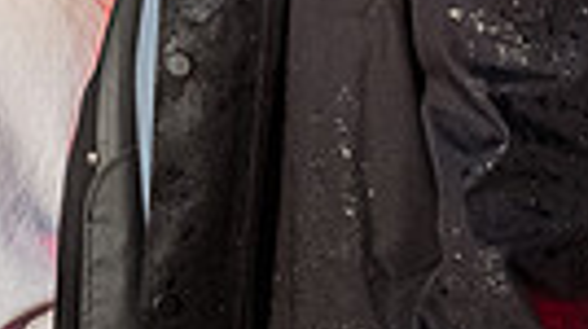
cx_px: -98
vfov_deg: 4.9
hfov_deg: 9.0
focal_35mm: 238
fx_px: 3706
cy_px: -484
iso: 6400
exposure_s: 1/250
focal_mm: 42
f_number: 4.5
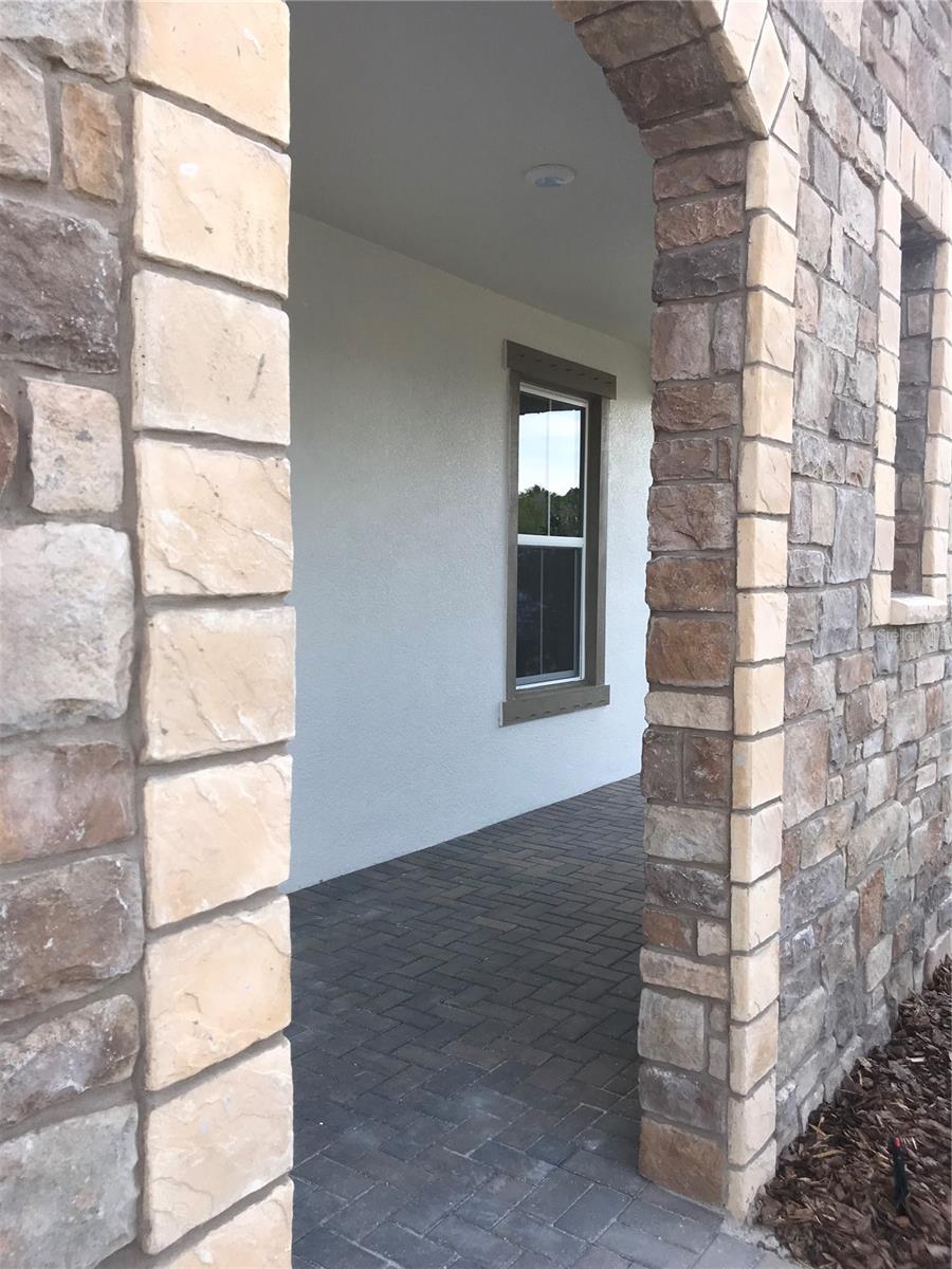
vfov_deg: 63.4
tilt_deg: -1.3
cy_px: 634
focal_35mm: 28
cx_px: 476
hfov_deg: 49.7
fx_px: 1027
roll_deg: -0.5
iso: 20
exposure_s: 1/584
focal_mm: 3.99
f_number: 1.8
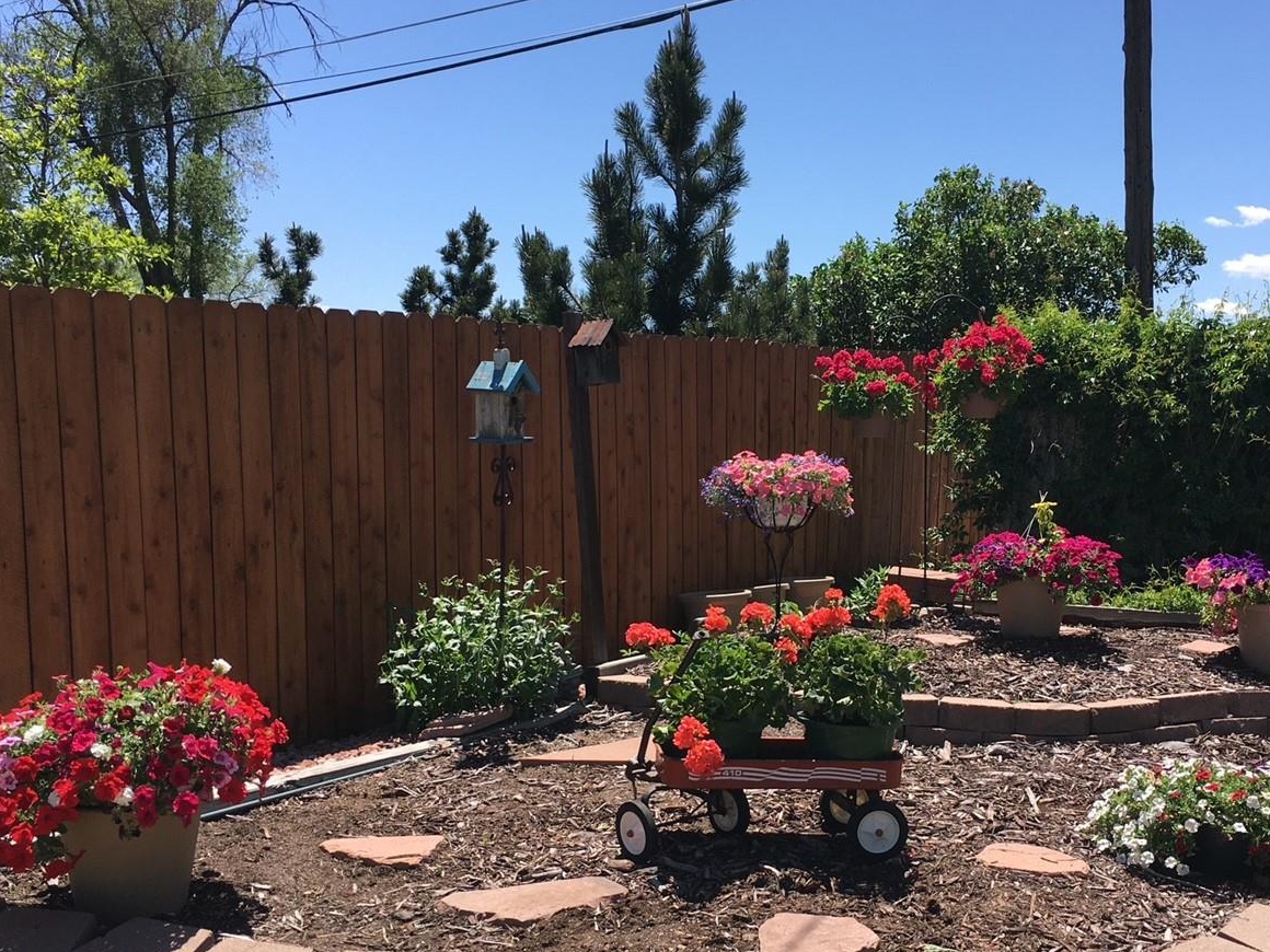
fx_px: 1468
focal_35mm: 40
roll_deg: +0.7
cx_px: 767
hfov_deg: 46.5
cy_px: 570
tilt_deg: -5.3
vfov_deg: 35.8
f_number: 2.2
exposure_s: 1/1115
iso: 25
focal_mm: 4.15
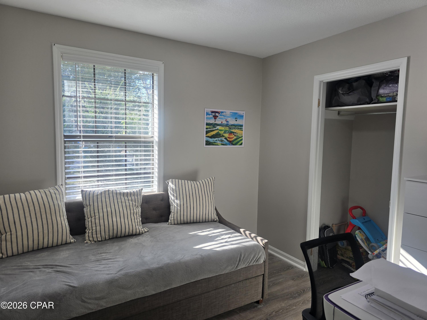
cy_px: 160
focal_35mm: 23
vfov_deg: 58.9
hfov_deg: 73.9
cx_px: 214
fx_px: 284
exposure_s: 1/120
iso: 40
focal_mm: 6.3
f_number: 1.7
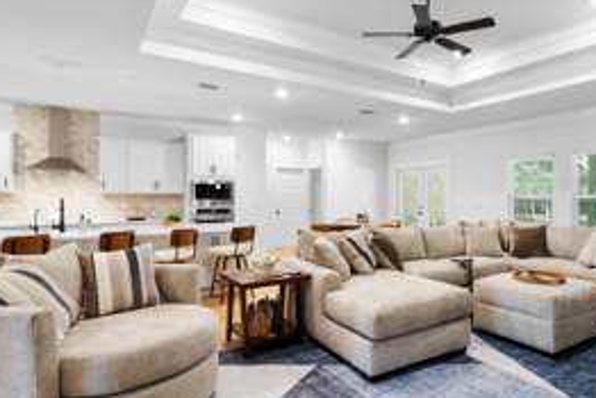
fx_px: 364
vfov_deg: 57.3
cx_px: 373
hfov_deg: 77.1
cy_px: 191
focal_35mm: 22
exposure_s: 1/4
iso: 1000
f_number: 7.1
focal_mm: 12
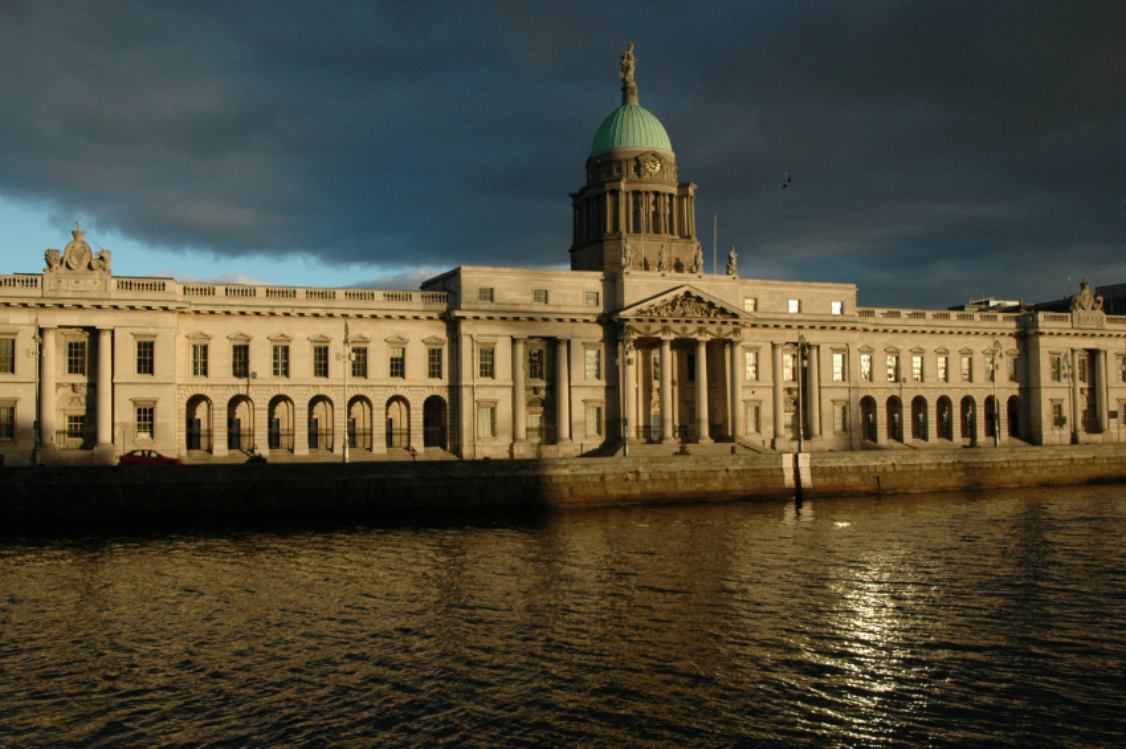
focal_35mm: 36
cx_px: 563
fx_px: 1125
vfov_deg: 36.8
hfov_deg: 53.2
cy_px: 374
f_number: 8
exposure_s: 1/250
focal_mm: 24
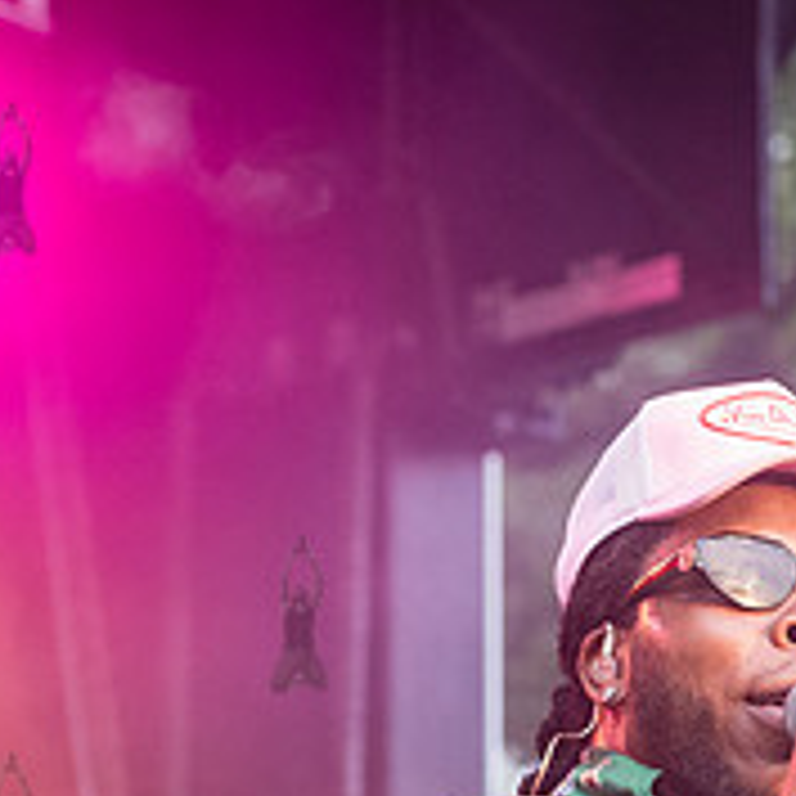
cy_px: 761
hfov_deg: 5.5
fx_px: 8221
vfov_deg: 5.5
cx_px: 649
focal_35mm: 316
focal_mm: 92
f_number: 4.5
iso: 1600
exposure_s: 1/250
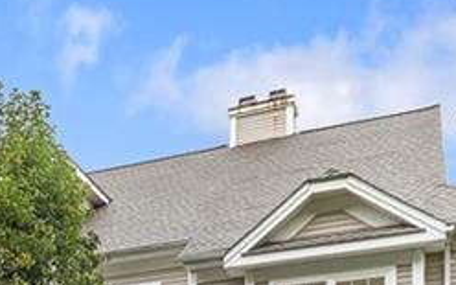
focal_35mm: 61
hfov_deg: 31.9
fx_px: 759
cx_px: 51
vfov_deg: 18.1
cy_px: 468
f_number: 8
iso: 400
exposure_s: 1/25
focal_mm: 14.5
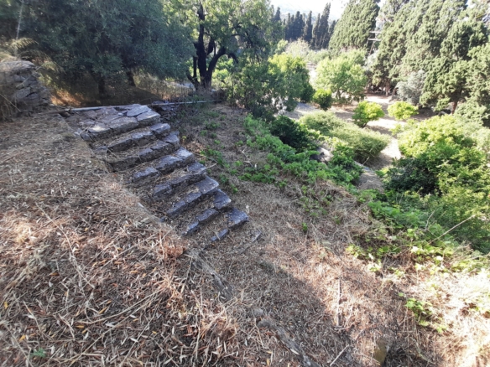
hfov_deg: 106.2
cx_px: 245
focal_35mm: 13
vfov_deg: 89.9
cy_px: 184
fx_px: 184
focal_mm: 1.42
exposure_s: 1/100
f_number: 2.2
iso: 40
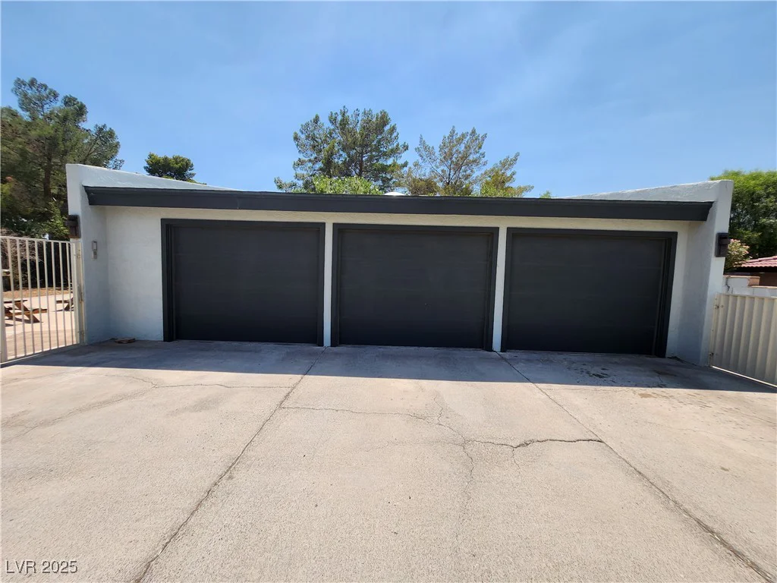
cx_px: 388
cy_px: 292
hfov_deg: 106.2
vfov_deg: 89.9
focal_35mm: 13
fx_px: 292
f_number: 2.2
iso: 32
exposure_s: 1/1248
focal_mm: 1.74
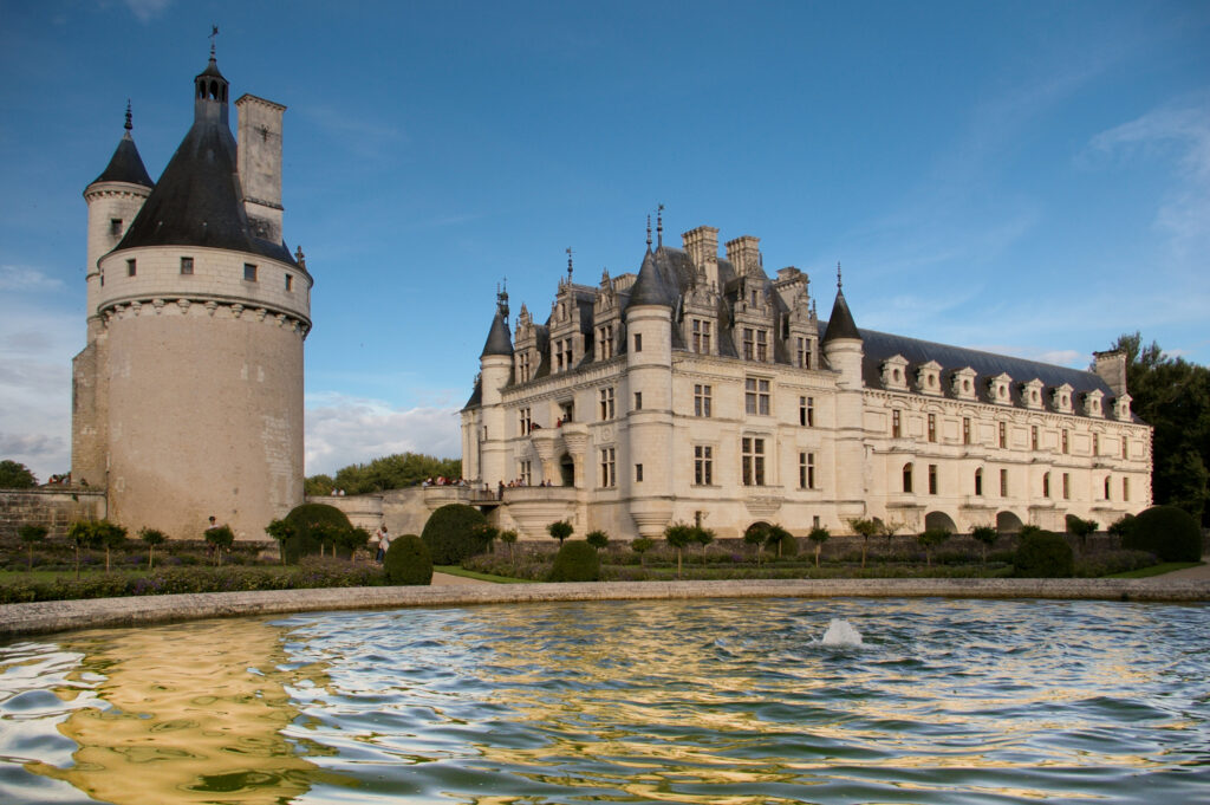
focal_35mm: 27
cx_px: 605
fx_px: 907
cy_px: 402
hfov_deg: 67.4
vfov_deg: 47.9
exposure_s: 1/90
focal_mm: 18
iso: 200
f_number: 8
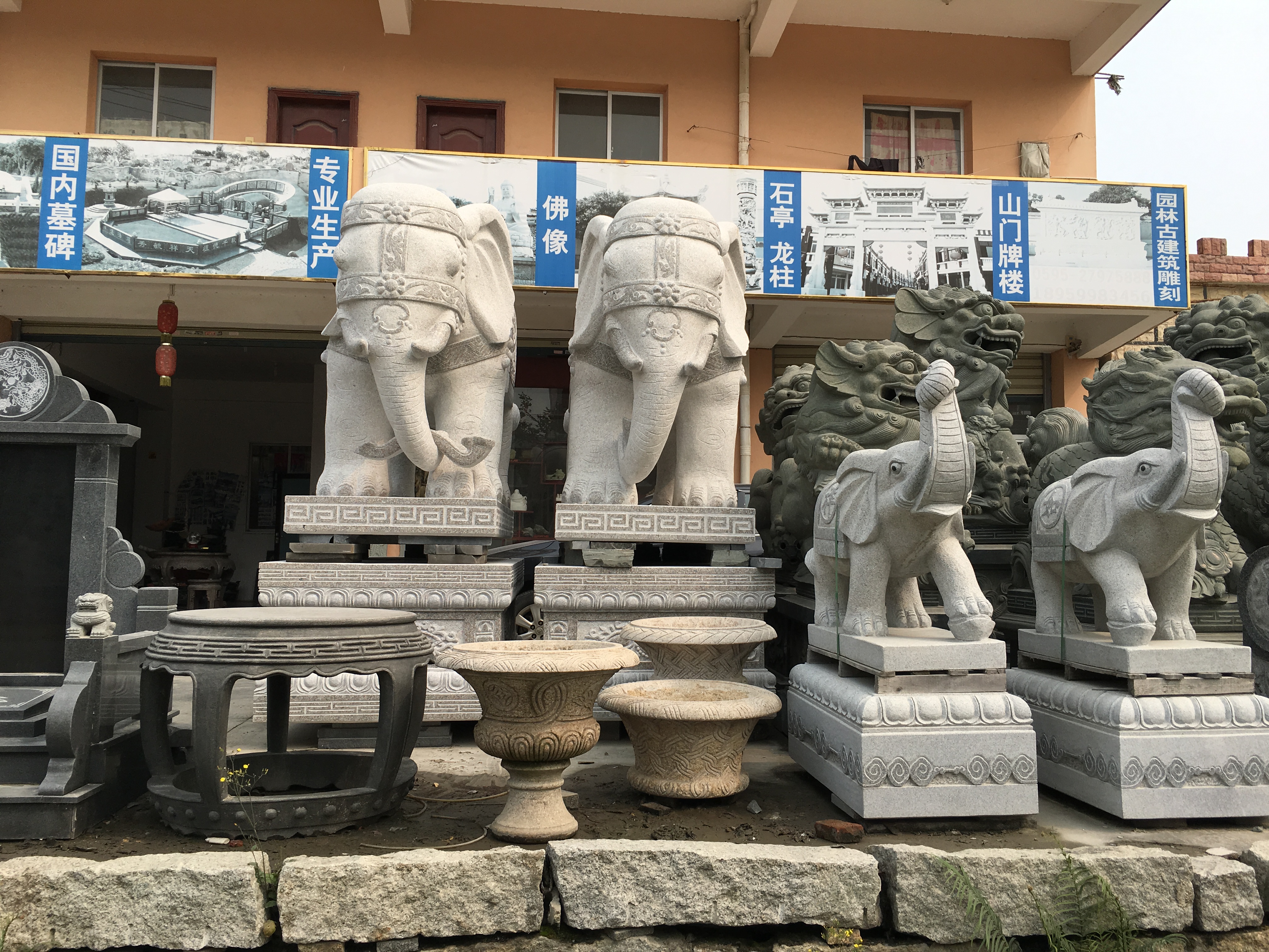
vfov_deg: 48.2
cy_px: 476
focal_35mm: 29
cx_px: 634
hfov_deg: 61.7
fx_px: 1063
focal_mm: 4.15
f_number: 2.2
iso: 25
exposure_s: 1/1099
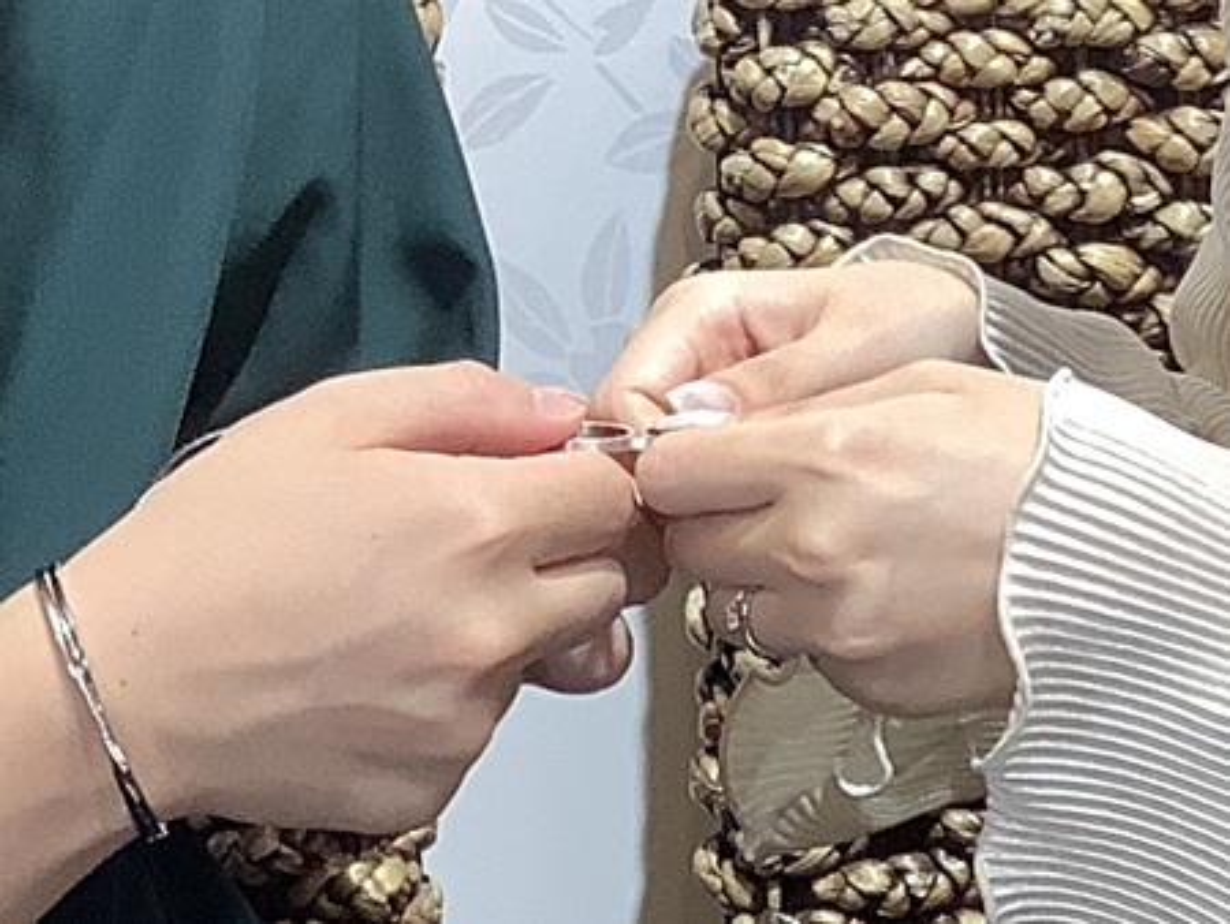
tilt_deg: -9.2
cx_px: 615
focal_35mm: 31
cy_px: 462
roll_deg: +0.4
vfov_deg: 45.5
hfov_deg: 58.3
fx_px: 1102
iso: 50
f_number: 2.4
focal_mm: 3.3
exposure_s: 1/60
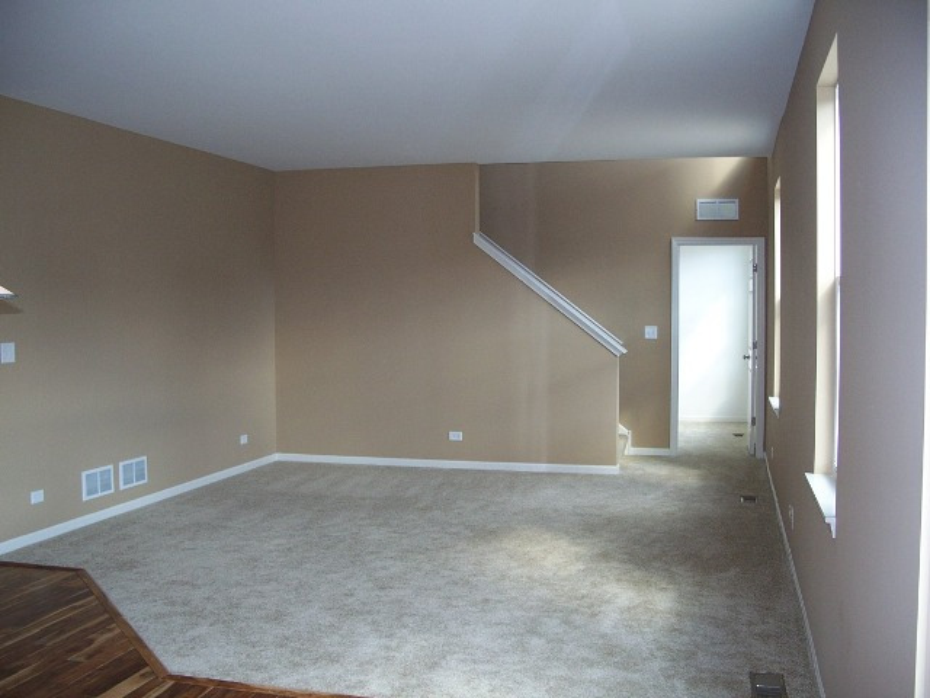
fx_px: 994
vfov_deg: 38.7
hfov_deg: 50.1
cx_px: 465
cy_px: 349
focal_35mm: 37
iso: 125
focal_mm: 7.8
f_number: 2.8
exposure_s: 1/60
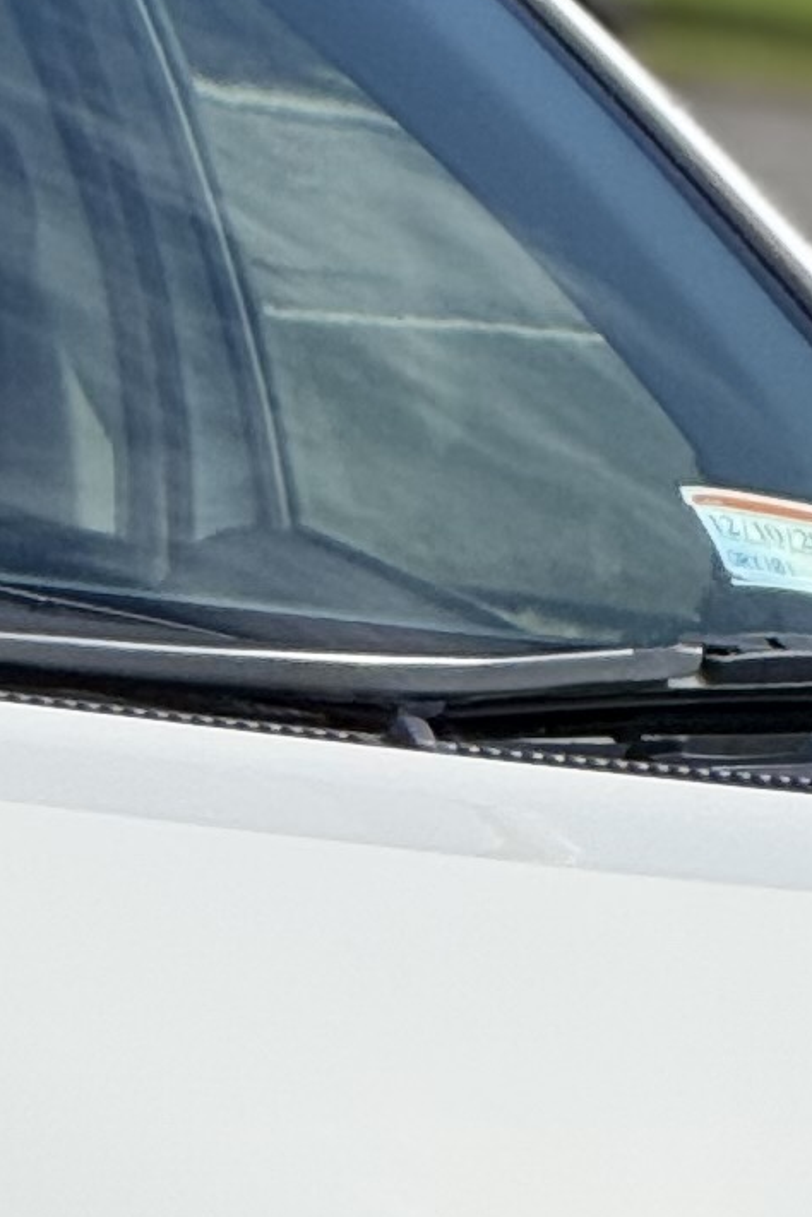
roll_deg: -8.4
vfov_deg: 2.9
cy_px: 909
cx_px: -483
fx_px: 23952
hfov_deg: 1.9
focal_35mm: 708
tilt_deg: -4.8
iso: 50
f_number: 2.8
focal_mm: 15.66
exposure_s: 1/1969
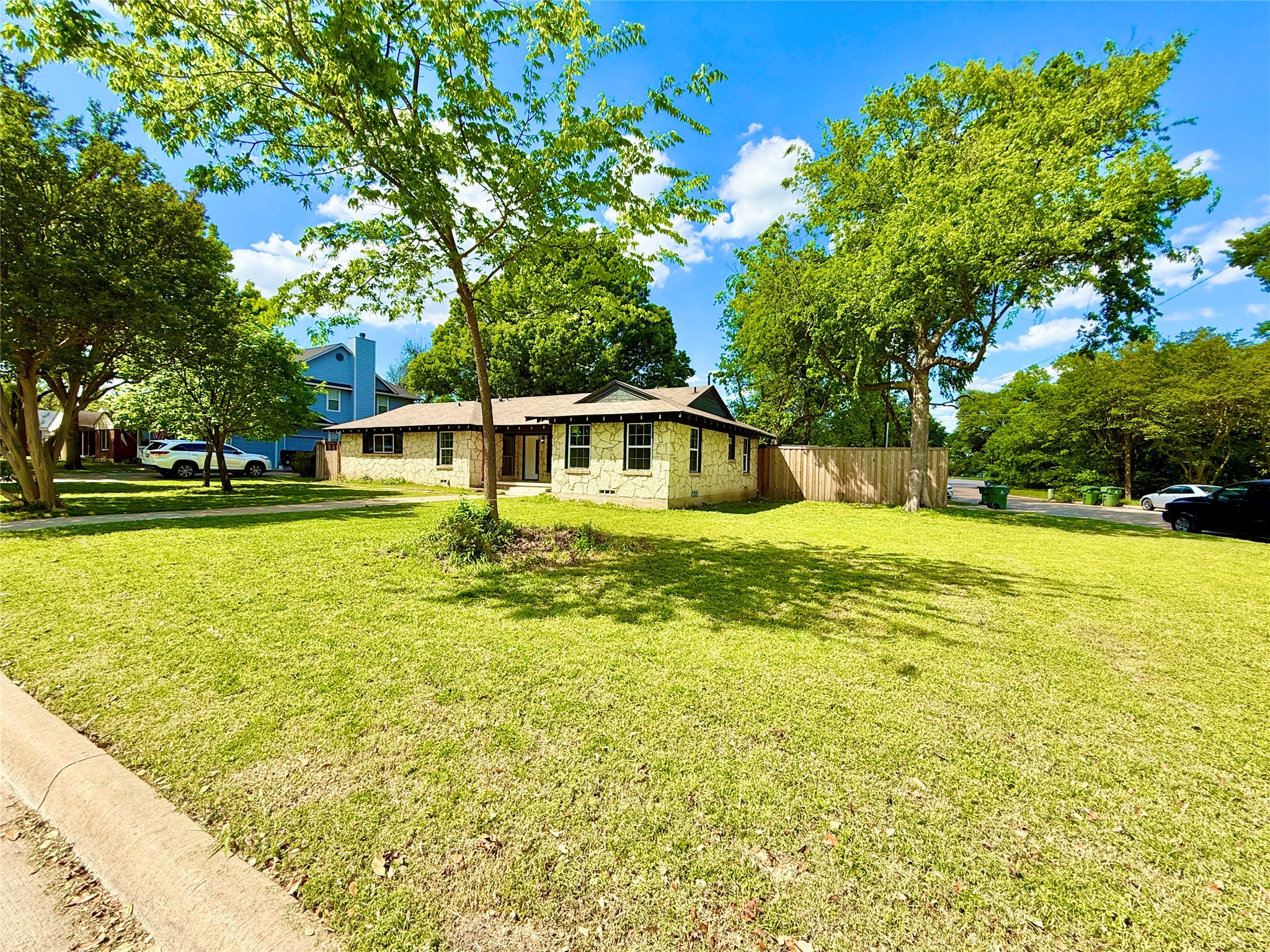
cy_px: 476
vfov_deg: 85.7
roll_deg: -0.9
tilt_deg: -0.8
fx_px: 514
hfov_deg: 102.1
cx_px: 635
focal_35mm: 14
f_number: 2.2
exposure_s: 1/1167
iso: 50
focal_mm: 2.22
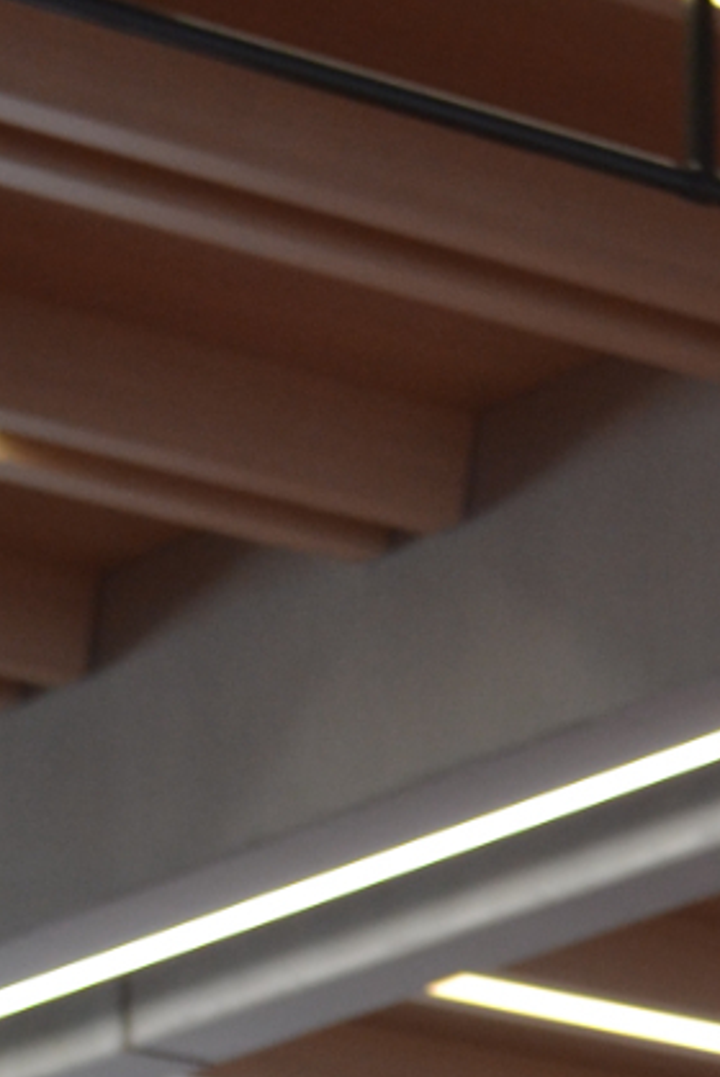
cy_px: 2385
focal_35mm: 249
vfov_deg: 7.8
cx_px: 1434
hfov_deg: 5.4
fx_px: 7457
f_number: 5
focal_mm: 34
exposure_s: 1/50
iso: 400
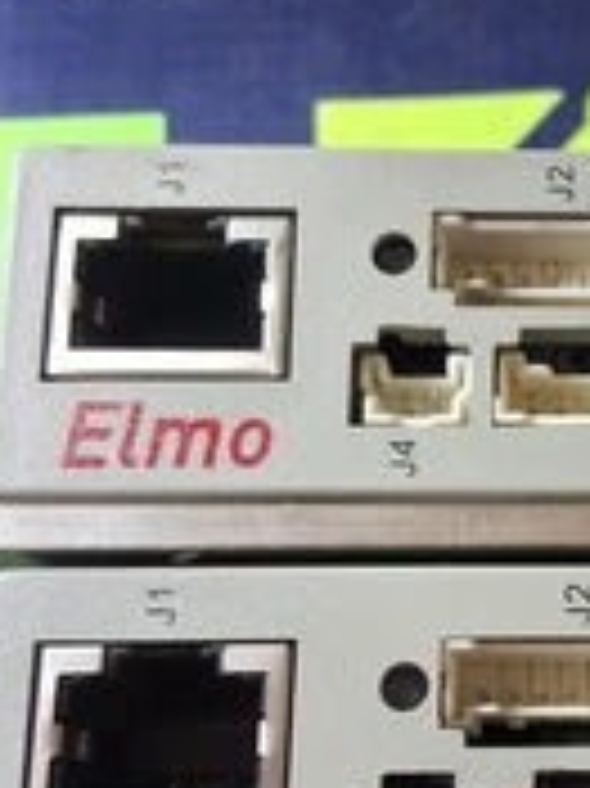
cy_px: 513
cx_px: 658
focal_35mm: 64
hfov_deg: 21.6
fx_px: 1456
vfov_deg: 30.1
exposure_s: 1/40
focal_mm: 2.91
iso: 80
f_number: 1.9
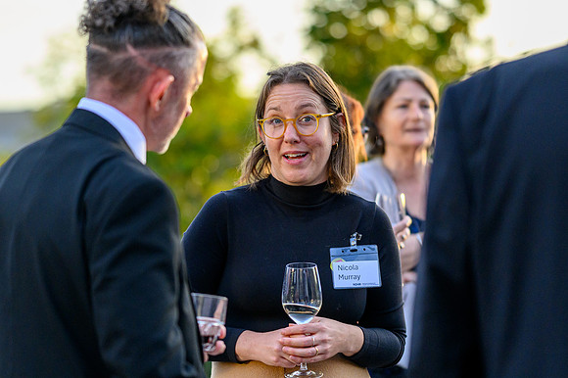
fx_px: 2010
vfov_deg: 10.7
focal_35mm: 127
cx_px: 284
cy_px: 189
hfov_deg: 16.1
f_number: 1.8
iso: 1400
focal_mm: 85
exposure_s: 1/4000
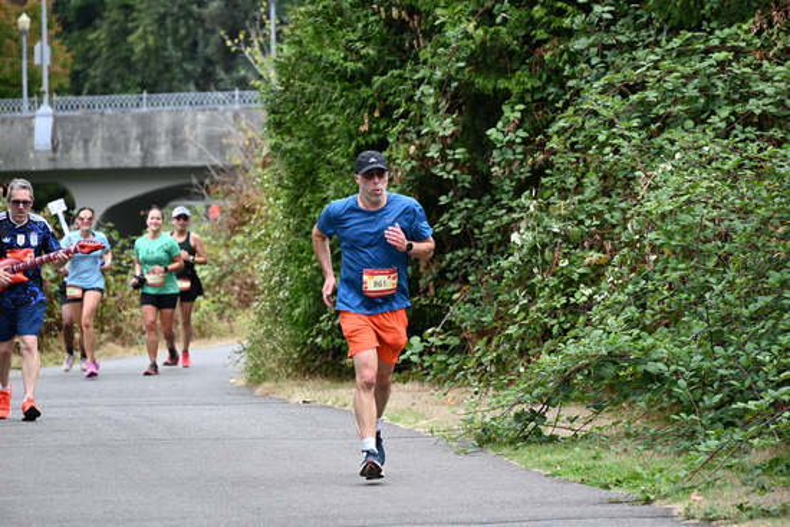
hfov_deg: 10.3
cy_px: 264
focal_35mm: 200
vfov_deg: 6.9
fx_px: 4390
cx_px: 395
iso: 400
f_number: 6.3
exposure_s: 1/320
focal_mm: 200
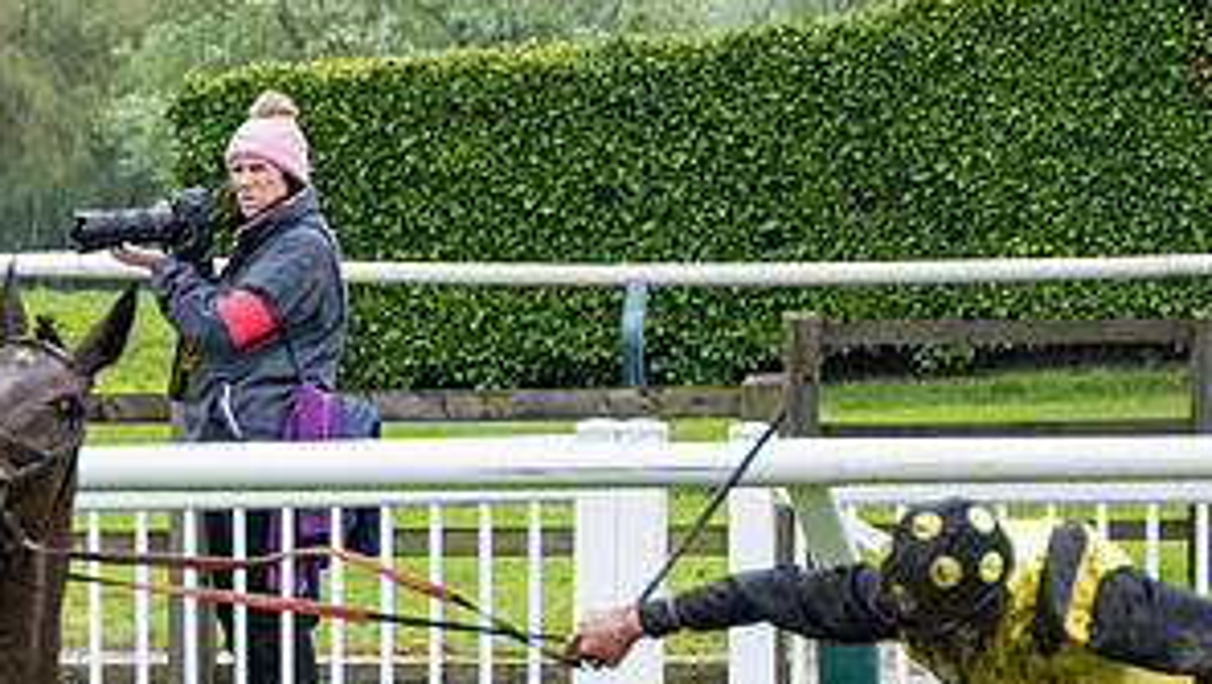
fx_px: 14022
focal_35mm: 436
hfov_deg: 4.9
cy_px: 887
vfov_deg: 2.8
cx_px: 134
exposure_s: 1/1250
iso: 1000
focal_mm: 98
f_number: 4
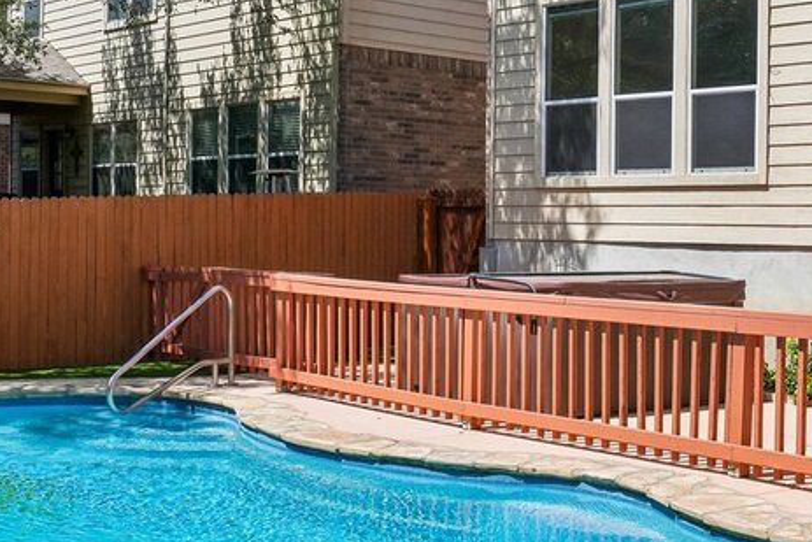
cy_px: 202
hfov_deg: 33.6
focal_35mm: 56
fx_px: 1263
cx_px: 740
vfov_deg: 24.1
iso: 200
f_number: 8
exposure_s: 1/750
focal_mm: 16
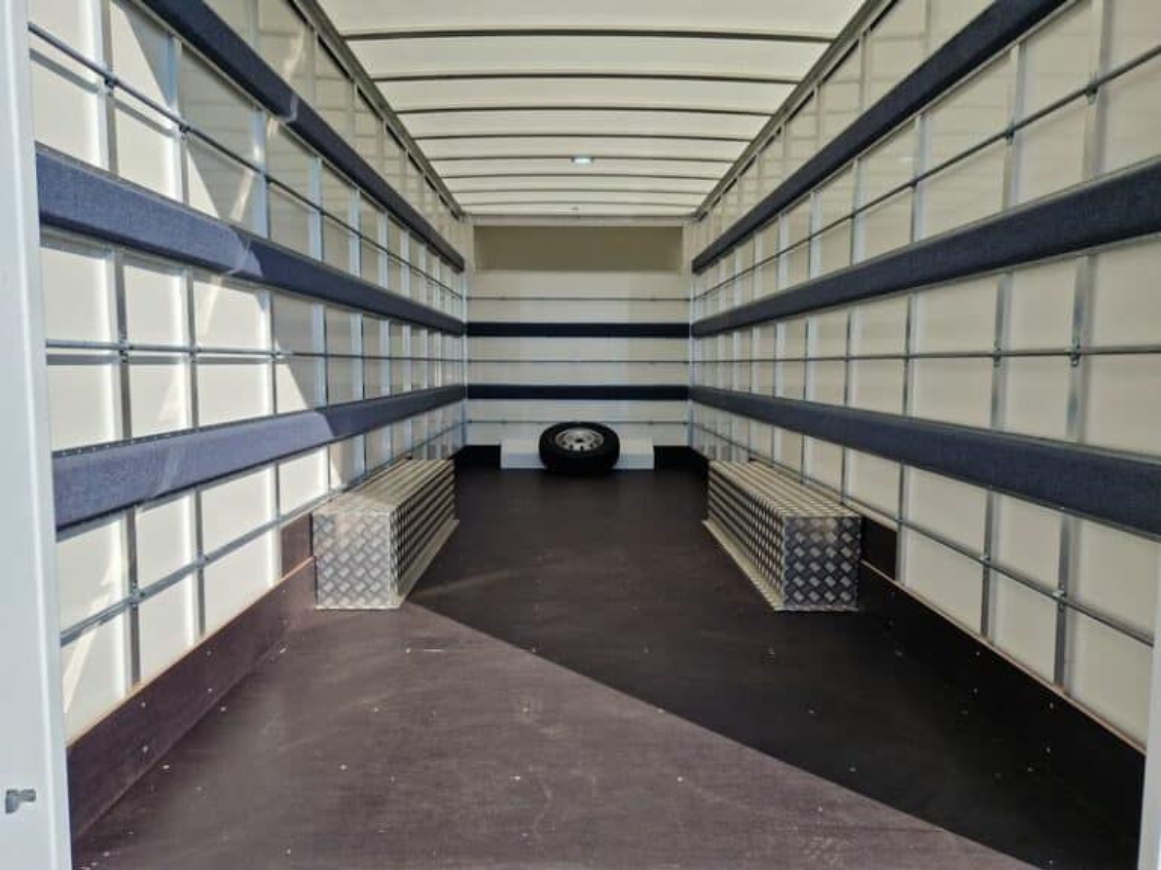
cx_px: 580
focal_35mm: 23
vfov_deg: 58.9
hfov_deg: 73.9
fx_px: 771
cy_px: 435
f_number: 1.8
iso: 50
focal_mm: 5.4
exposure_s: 1/1680
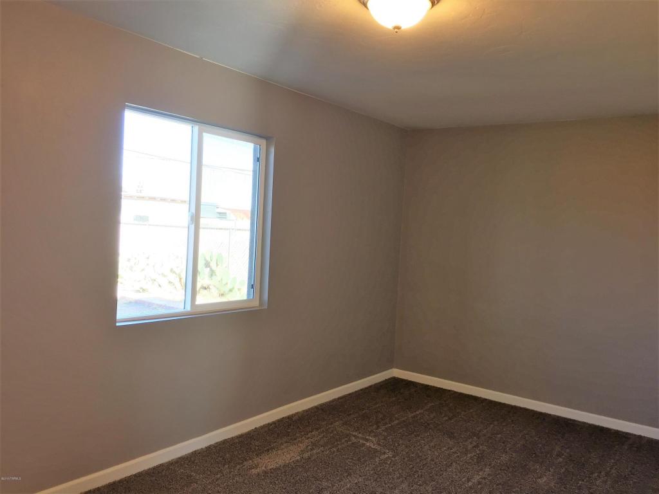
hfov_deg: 61.7
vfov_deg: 48.2
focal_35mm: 29
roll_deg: -4.1
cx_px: 330
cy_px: 247
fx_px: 552
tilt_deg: -2.3
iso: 40
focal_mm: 4.15
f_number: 2.2
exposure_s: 1/60
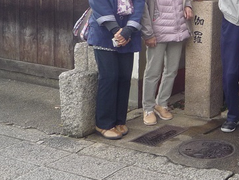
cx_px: 301
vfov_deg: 20.6
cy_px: 19
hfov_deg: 24.6
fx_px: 483
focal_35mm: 70
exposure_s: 1/125
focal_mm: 4.4
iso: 100
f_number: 2.8
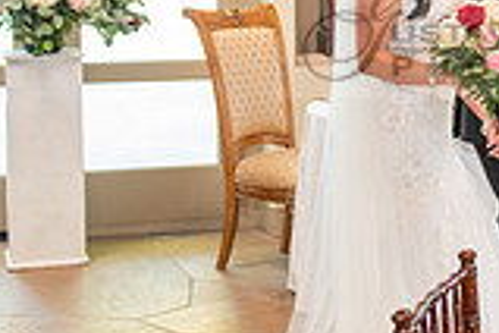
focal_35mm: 95
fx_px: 1317
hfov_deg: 20.5
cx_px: 549
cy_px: 24
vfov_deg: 14.2
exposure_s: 1/125
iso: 1600
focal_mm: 26
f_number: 3.5
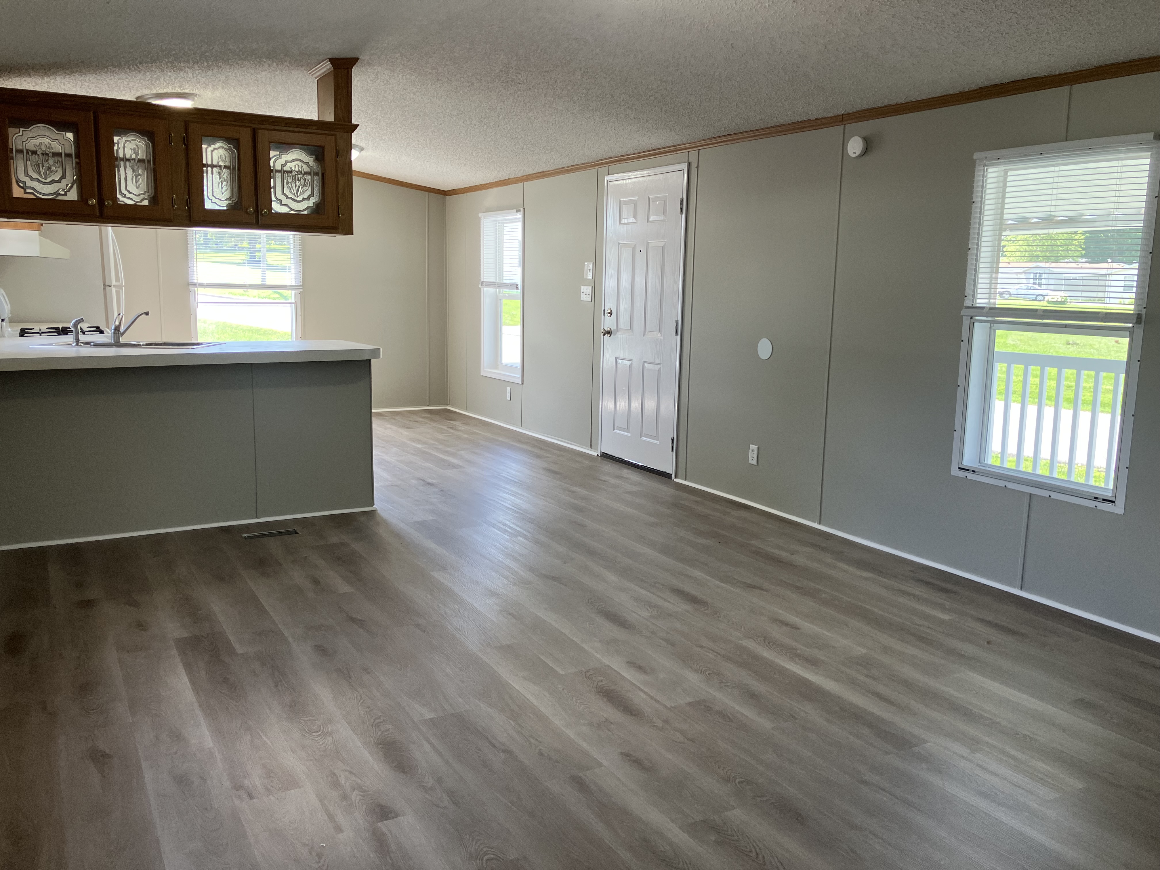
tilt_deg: -8.4
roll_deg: -1.9
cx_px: 580
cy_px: 435
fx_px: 938
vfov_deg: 49.7
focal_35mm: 28
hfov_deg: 63.4
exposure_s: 1/60
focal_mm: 3.99
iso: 50
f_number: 1.8
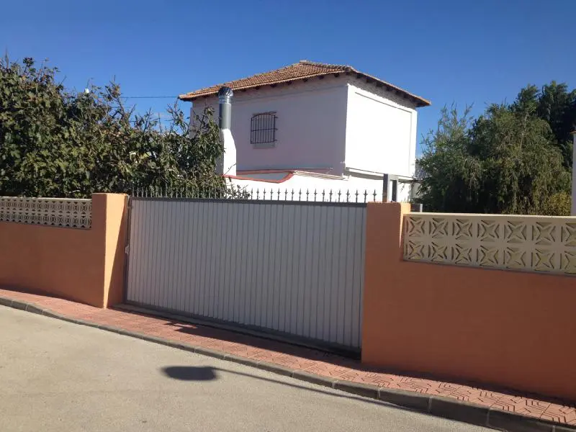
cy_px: 216
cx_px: 288
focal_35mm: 35
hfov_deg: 52.6
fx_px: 582
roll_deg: -2.0
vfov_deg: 40.7
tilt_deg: -0.2
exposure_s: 1/1905
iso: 50
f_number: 2.4
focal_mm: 4.28
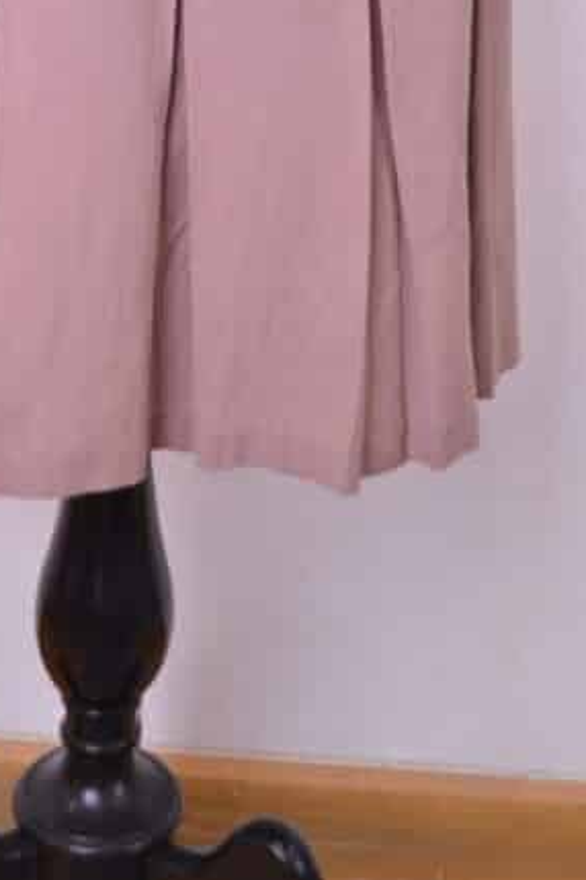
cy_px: -37
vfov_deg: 29.4
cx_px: 193
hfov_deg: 21.5
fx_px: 1538
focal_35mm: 63
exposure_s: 1/25
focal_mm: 20
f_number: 3.8
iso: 200
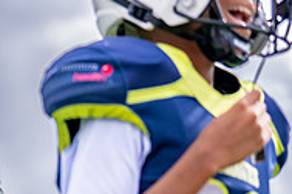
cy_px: 240
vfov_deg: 5.6
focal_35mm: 243
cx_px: -77
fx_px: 1971
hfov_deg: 8.4
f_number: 2.8
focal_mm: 70
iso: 320
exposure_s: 1/2500
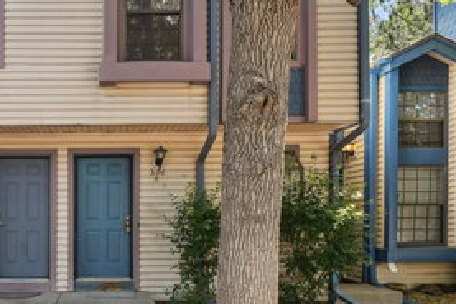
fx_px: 329
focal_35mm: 26
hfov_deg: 64.4
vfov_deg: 49.5
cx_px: 104
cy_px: 138
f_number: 11
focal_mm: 10
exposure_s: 1/60
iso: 400
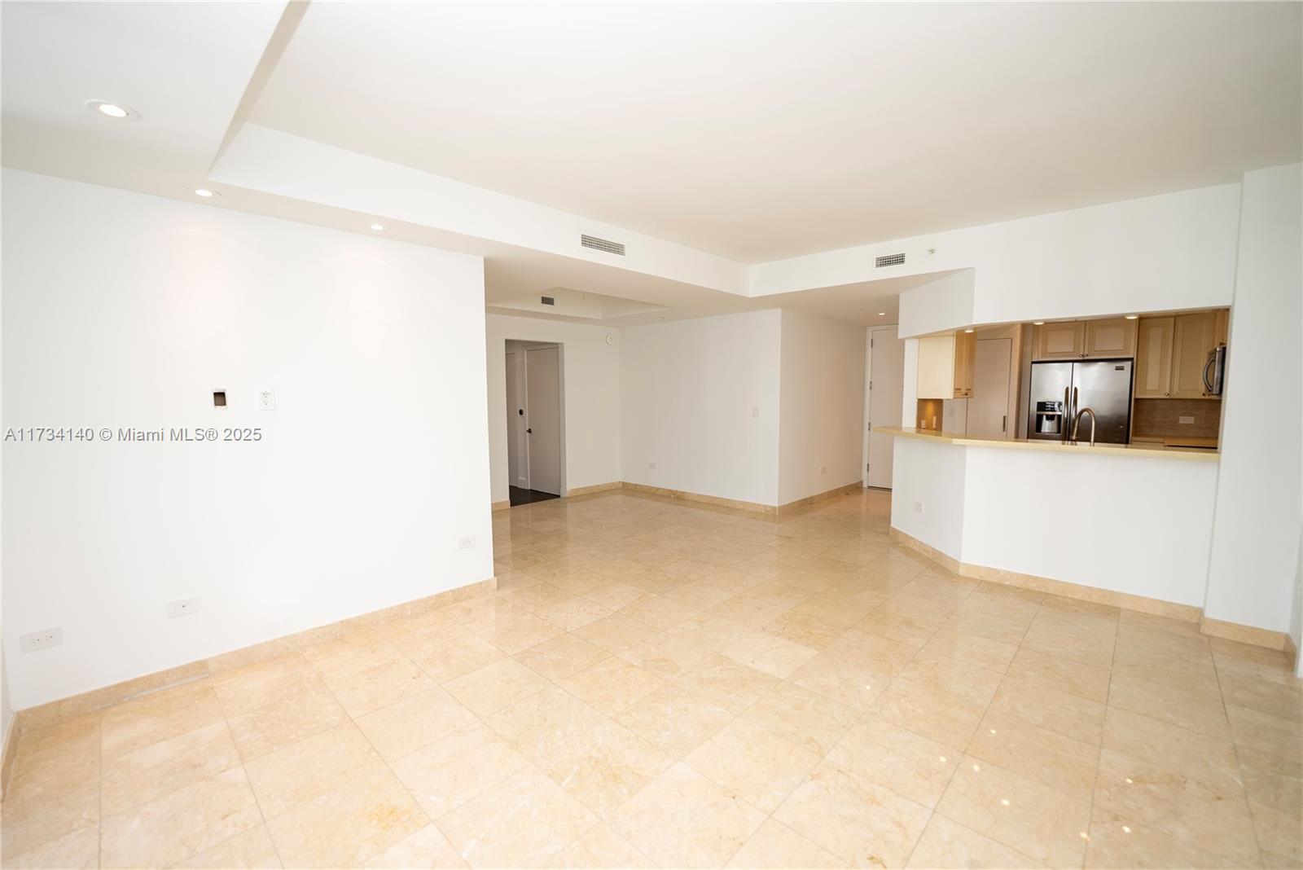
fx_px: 507
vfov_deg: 81.3
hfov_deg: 104.2
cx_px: 652
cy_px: 435
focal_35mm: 14
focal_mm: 14
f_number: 2.8
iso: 125
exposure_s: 1/100
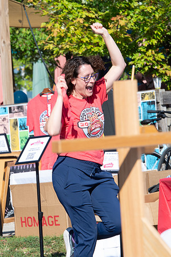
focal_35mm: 304
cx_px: 69
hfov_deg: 4.5
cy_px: 108
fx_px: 2168
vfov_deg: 6.8
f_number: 10
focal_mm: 175
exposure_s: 1/250
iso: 200
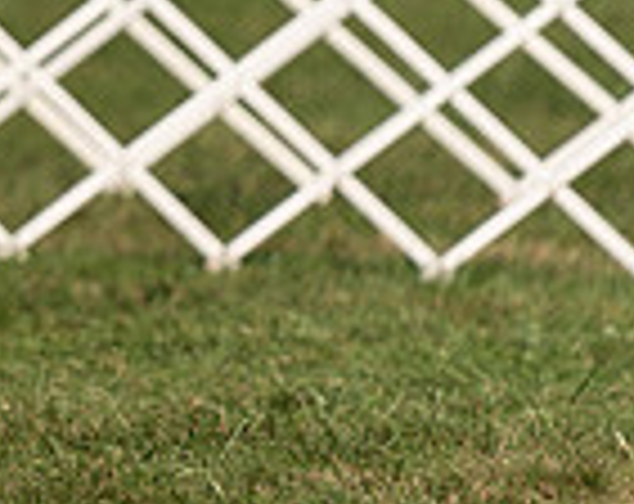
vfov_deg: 1.7
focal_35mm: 902
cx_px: -524
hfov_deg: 2.1
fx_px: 16878
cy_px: -230
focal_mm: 200
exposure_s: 1/2500
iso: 100
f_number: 3.2
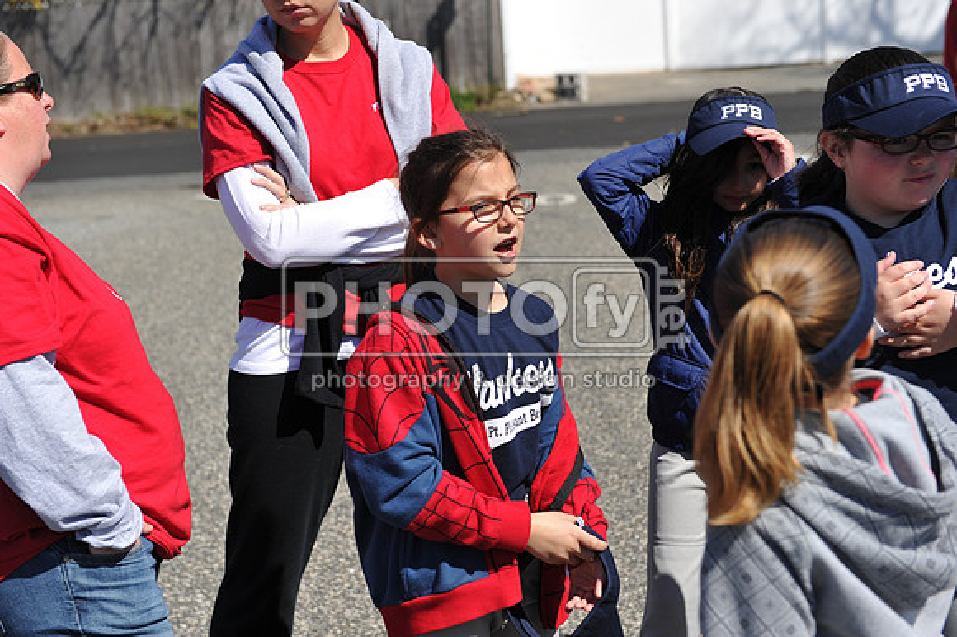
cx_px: 478
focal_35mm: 70
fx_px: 1860
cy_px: 318
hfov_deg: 28.9
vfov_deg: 19.4
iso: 200
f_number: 5
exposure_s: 1/1000
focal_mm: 70
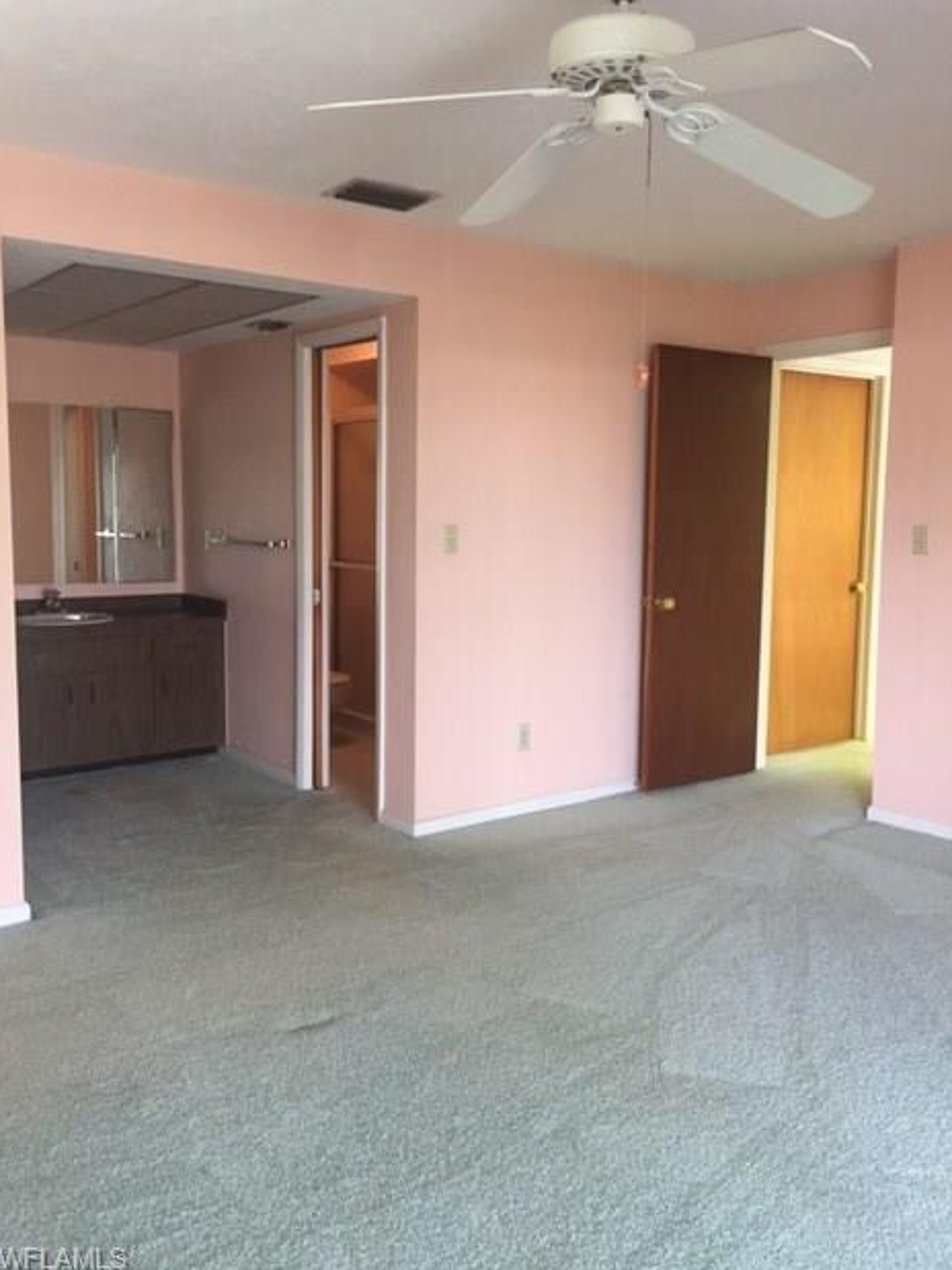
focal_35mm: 30
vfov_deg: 60.0
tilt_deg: -5.7
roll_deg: -0.5
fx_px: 1100
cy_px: 622
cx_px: 468
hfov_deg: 46.8
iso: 100
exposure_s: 1/30
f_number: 2.2
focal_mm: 4.15
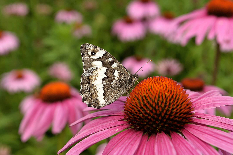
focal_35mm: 70
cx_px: 116
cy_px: 78
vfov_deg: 19.4
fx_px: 453
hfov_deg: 28.9
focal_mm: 70
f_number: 10
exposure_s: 1/250
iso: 320
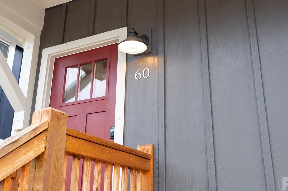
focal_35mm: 41
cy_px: 84
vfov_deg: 32.5
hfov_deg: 47.4
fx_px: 328
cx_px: 147
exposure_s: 1/30
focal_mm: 30
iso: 200
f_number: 8
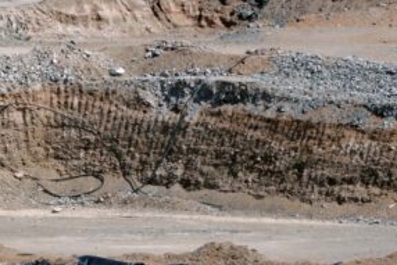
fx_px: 3777
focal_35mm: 342
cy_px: -21
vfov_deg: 4.0
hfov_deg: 6.0
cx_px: 21
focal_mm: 85
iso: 100
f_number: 10
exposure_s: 1/200
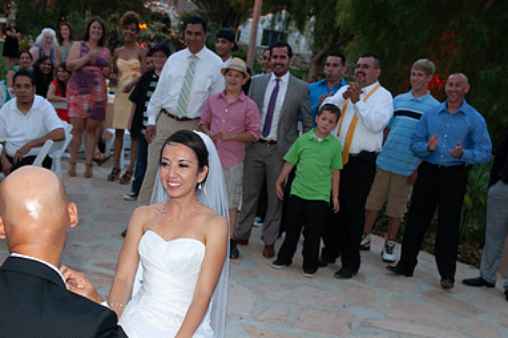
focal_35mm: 44
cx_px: 211
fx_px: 620
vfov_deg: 30.0
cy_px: 254
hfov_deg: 44.4
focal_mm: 29
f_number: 4
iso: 800
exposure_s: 1/125
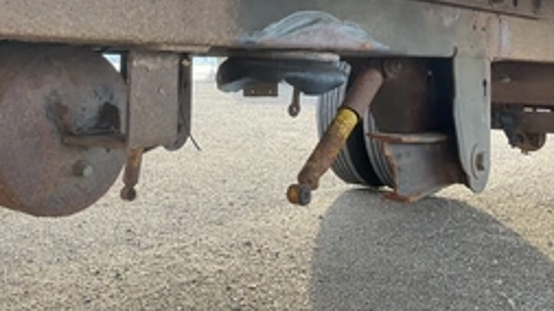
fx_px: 734
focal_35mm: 50
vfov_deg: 23.2
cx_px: 201
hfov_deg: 41.0
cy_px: 24
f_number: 1.8
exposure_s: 1/122
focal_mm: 3
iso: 32
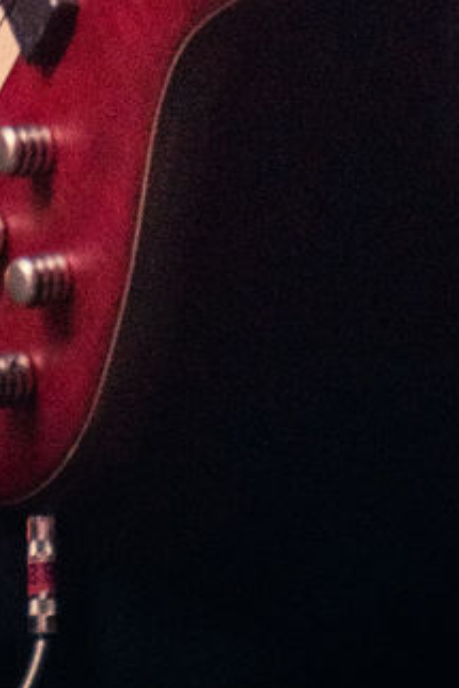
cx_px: 220
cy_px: -874
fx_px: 12283
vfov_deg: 3.2
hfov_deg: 2.1
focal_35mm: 643
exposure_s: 1/200
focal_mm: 135
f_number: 4.8
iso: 2000
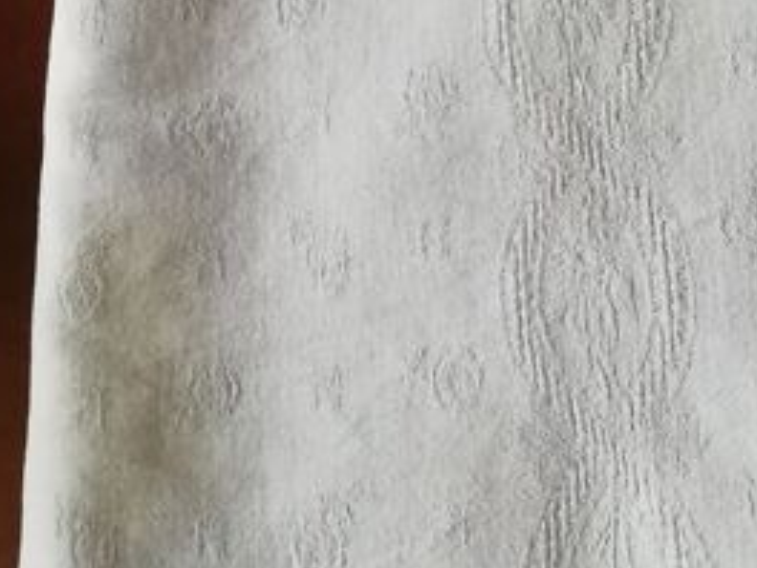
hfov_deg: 30.0
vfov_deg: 23.2
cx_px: 605
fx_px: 1378
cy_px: 181
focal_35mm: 63
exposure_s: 1/33.3
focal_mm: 3.46
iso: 400
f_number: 2.2
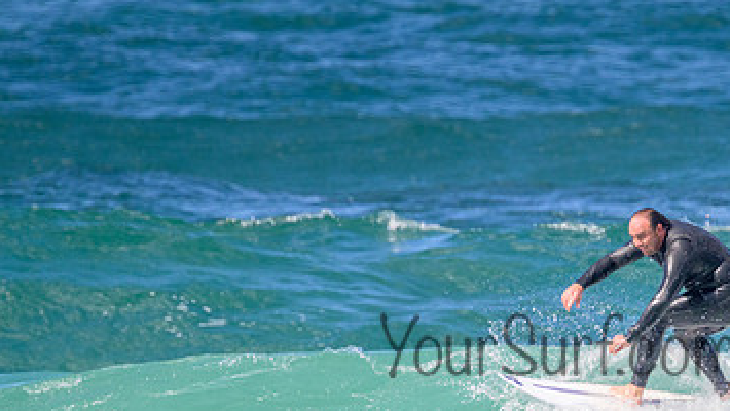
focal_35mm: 1368
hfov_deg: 1.6
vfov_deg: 0.9
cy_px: 328
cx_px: 592
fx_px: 26490
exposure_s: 1/1600
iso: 1100
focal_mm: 800
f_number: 11
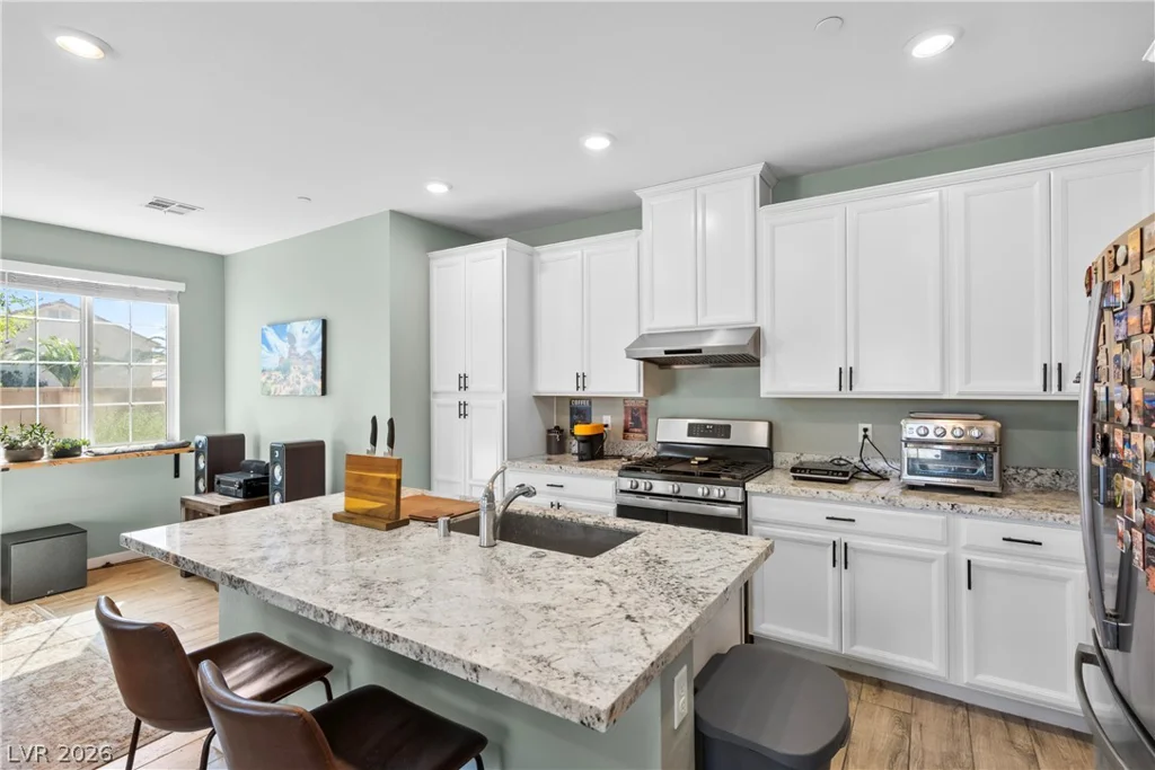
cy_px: 385
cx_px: 578
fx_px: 545
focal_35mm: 17
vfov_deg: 70.5
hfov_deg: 93.3
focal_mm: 17
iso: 400
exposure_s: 1/25
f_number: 8
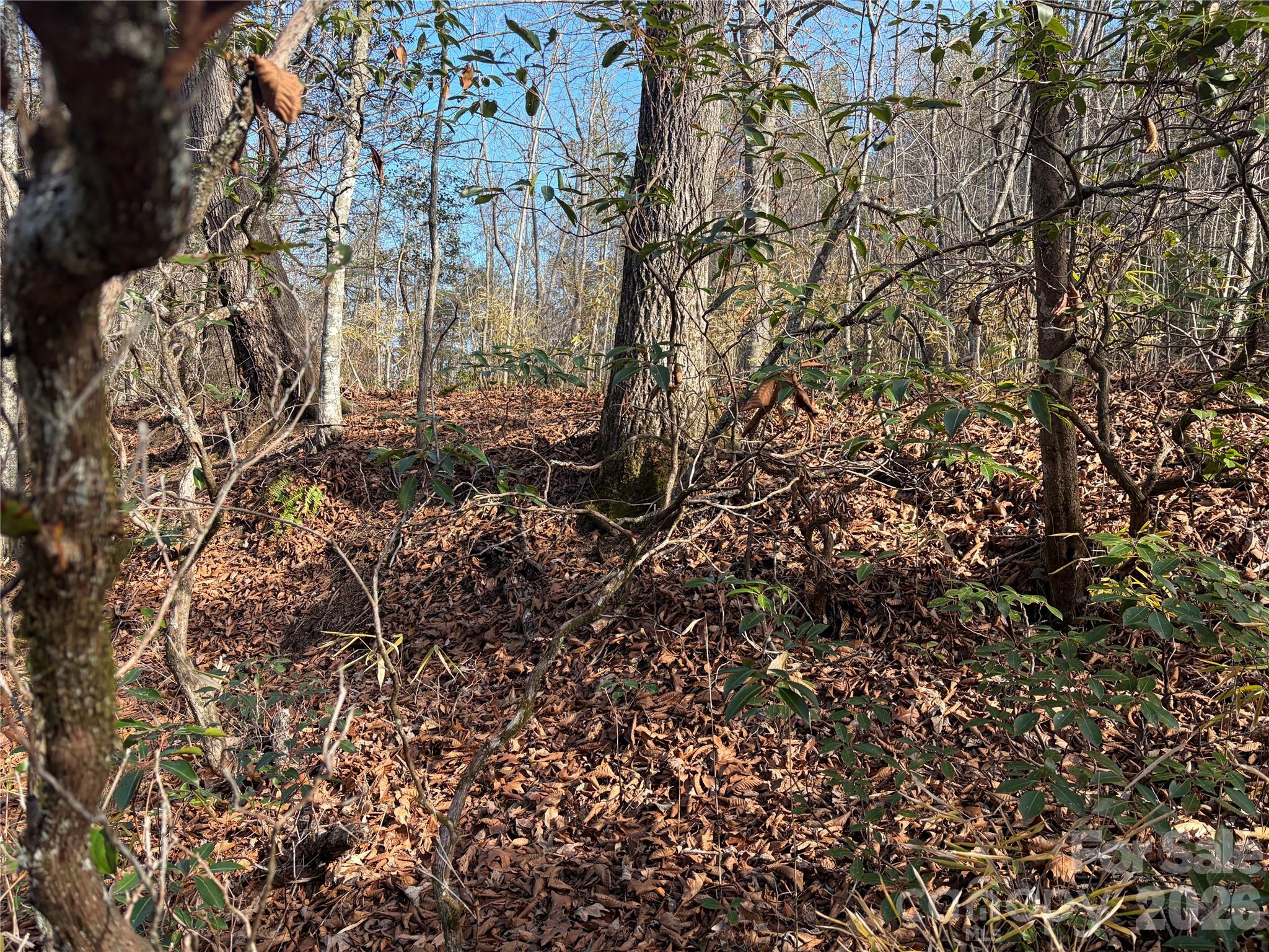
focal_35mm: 26
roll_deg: -2.4
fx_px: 953
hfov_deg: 67.3
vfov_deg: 53.1
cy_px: 476
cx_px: 634
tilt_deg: -1.6
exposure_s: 1/354
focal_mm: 5.96
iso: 50
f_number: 1.6
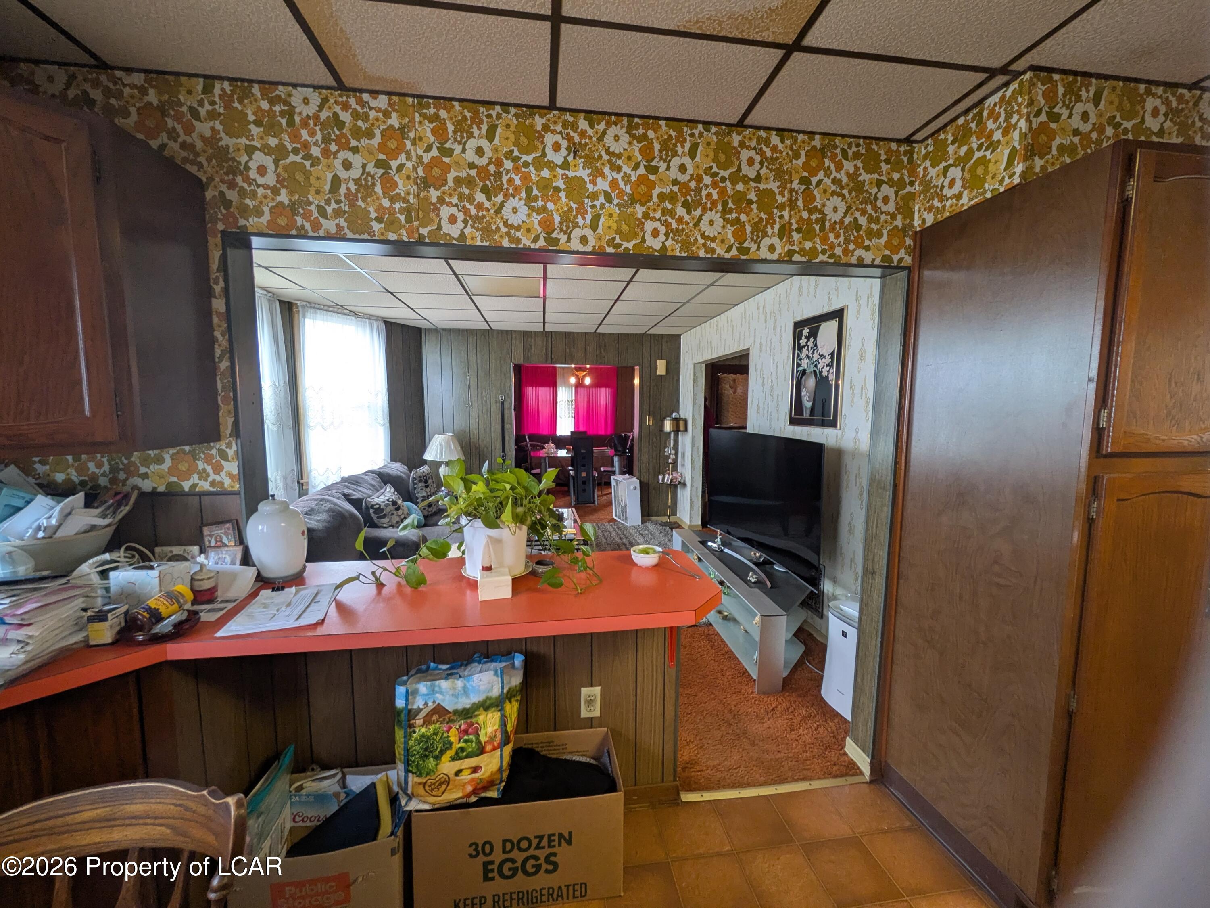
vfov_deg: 85.7
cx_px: 605
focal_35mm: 14
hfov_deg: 102.1
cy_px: 454
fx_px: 489
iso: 137
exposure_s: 1/40
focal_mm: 1.83
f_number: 2.2
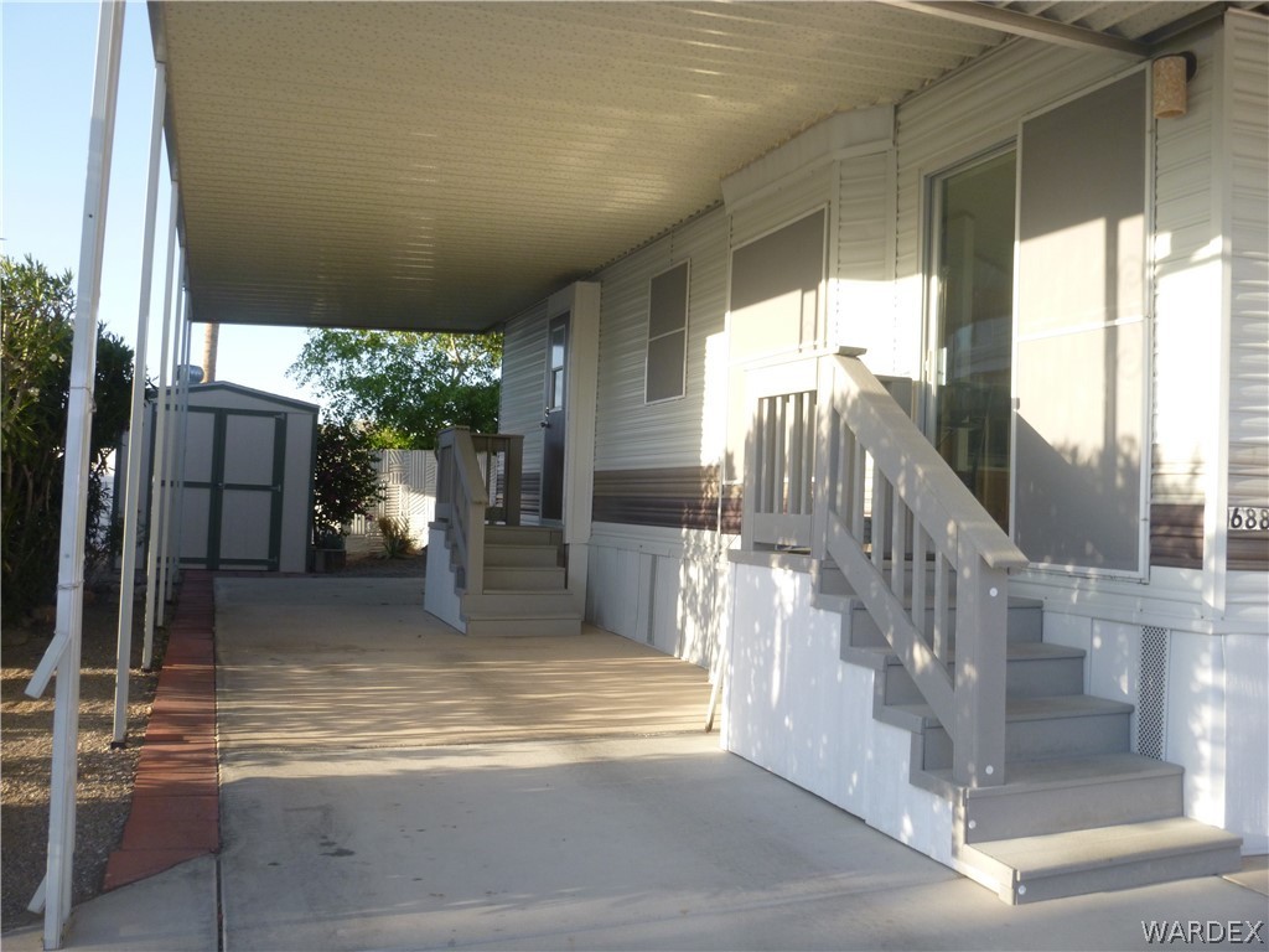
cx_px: 634
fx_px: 1136
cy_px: 476
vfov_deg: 45.4
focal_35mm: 31
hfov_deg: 58.4
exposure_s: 1/125
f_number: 4.2
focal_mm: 5.5
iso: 100
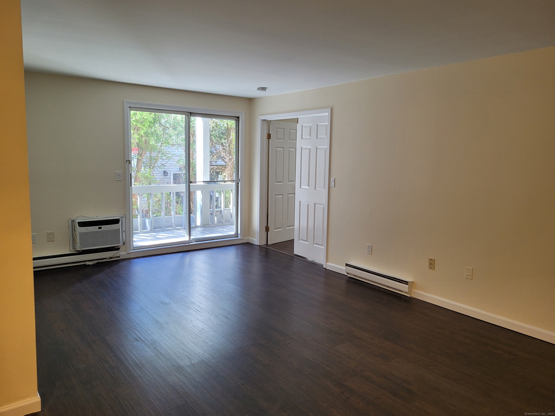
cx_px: 278
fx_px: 417
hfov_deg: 67.3
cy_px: 208
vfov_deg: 53.1
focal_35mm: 26
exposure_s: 1/120
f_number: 1.8
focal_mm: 5.4
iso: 200
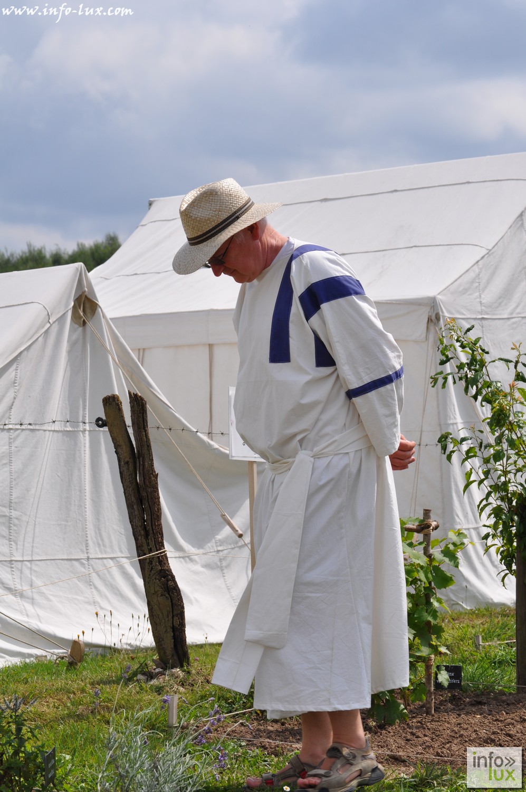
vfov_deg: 18.9
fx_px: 2373
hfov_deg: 12.6
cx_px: 263
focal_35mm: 108
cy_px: 396
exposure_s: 1/500
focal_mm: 72
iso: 200
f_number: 11
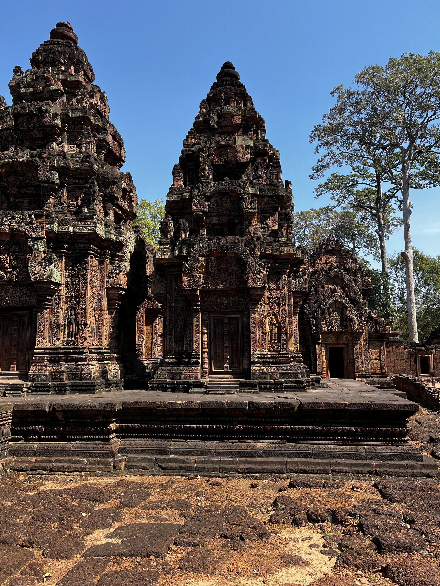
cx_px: 220
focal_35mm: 26
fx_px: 441
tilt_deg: +7.8
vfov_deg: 67.3
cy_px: 293
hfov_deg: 53.1
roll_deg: +0.3
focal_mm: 5.7
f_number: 1.5
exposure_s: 1/1669
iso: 50
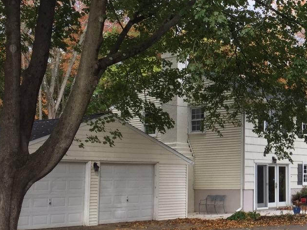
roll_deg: -0.3
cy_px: 137
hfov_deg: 27.1
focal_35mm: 66
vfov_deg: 22.2
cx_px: 331
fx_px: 585
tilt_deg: +4.6
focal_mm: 4.15
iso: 32
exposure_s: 1/444
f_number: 2.2
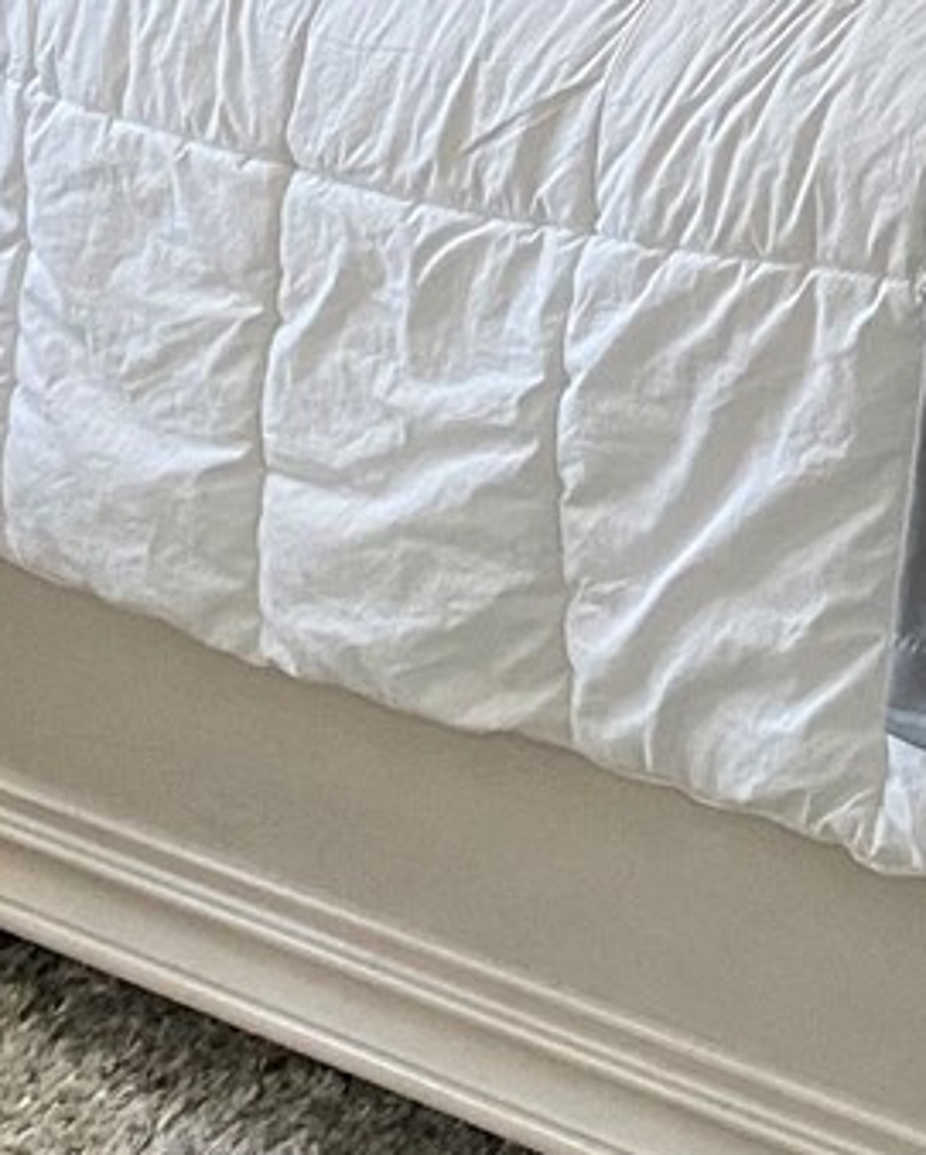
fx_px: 4105
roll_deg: +0.2
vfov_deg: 15.2
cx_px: 2060
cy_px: -413
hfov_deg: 11.2
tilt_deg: -8.6
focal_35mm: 120
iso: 200
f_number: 1.8
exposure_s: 1/60
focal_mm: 4.25
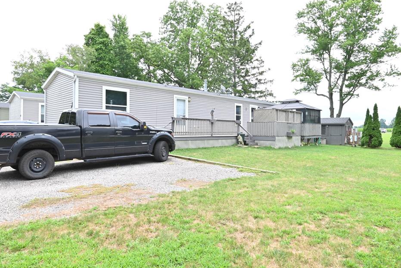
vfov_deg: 57.2
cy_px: 132
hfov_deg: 78.6
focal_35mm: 22
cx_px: 207
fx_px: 245
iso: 800
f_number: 22
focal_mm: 20
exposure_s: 1/60
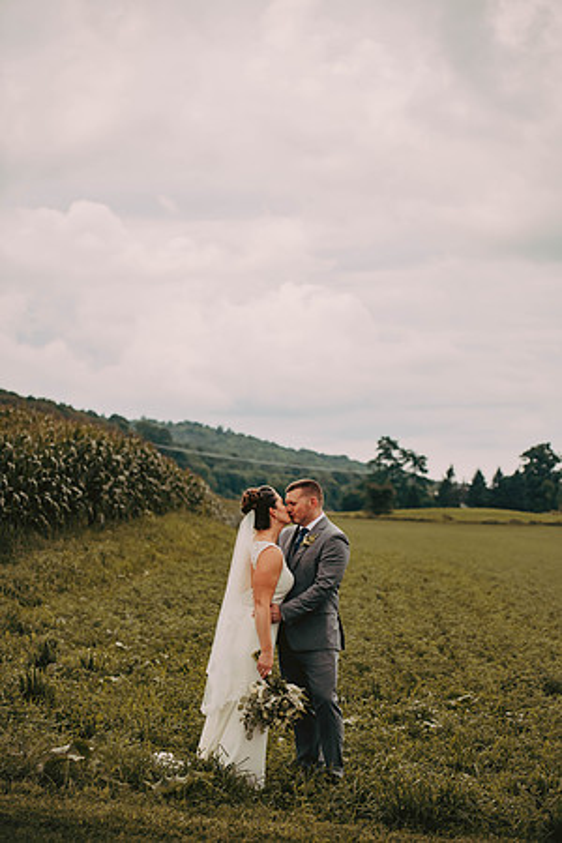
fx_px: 1639
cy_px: 422
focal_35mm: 70
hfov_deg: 19.5
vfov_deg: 28.8
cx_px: 281
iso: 200
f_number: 2.8
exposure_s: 1/1000
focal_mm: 70
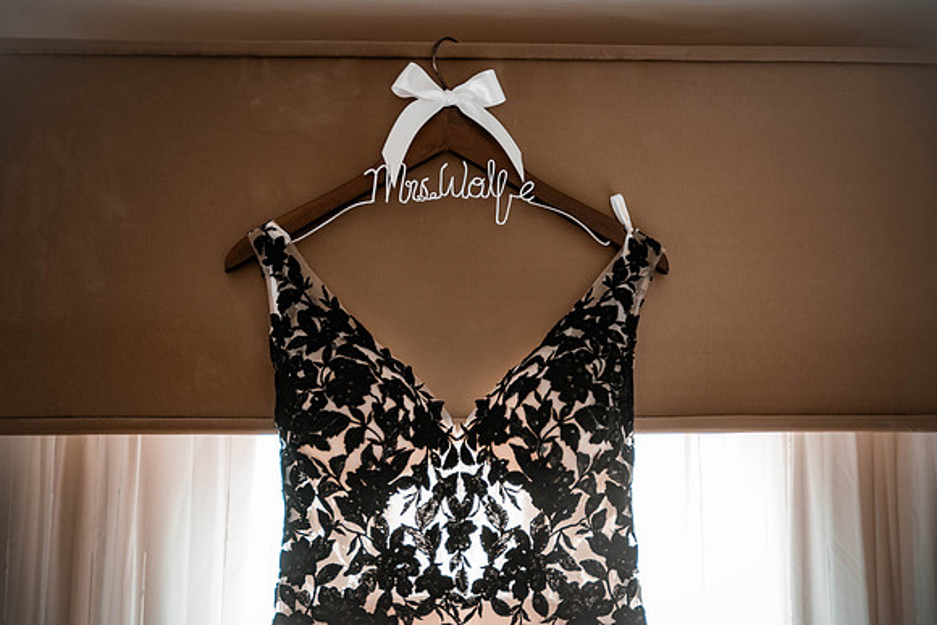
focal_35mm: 52
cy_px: 312
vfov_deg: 26.0
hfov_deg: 38.2
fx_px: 1354
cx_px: 468
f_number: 2.8
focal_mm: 52
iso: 640
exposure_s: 1/125
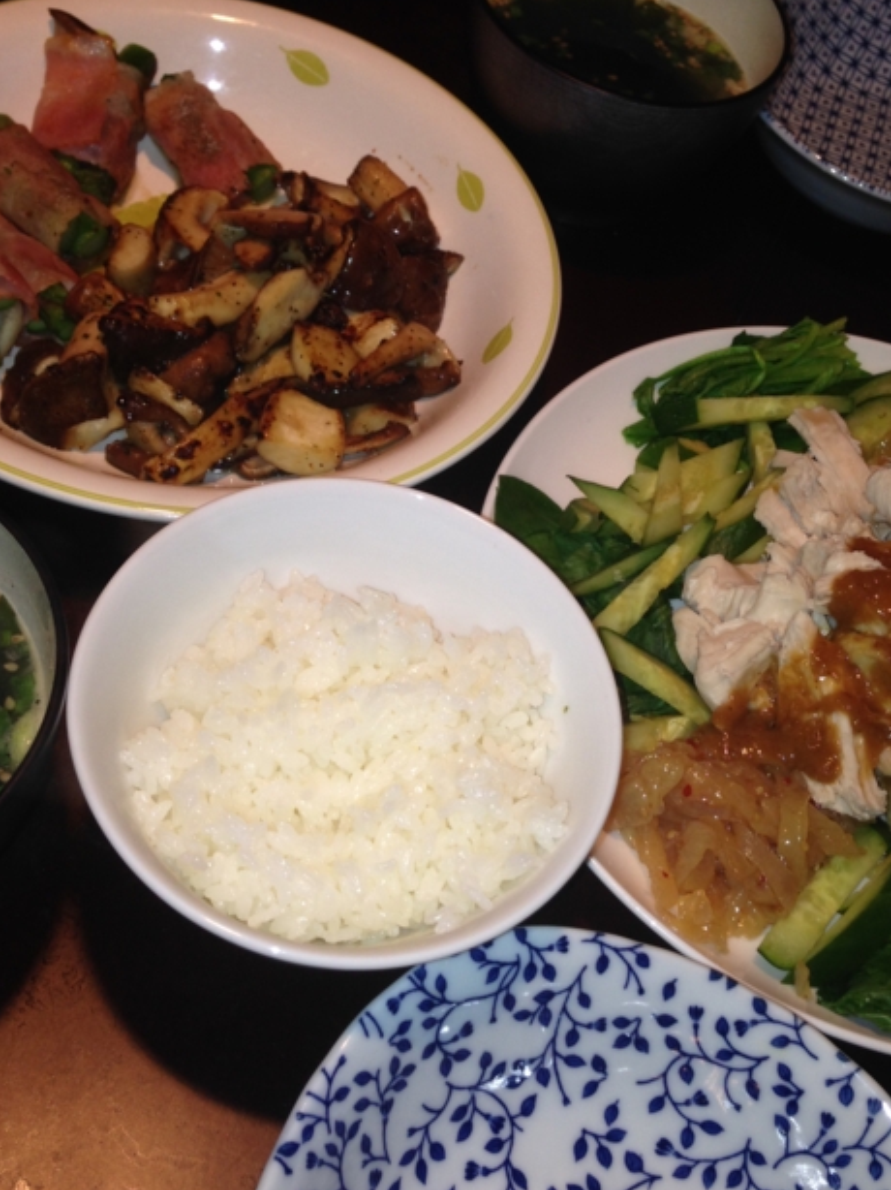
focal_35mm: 43
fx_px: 1477
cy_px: 552
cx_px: 492
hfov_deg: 33.5
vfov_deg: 43.8
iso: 50
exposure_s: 1/51
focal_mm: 4.12
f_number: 2.4
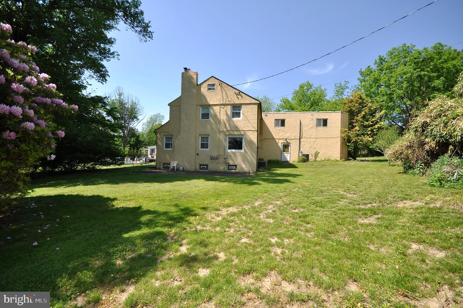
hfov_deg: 100.5
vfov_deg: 77.2
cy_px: 154
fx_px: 193
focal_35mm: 15
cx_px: 232
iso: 100
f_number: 8
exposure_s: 1/200
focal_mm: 10
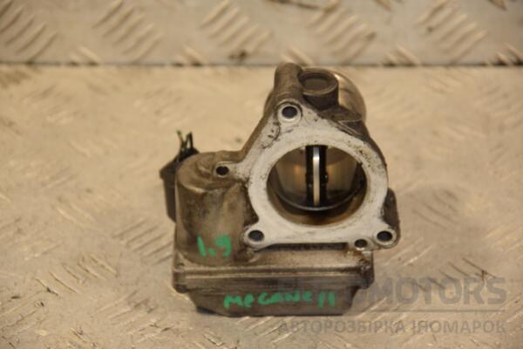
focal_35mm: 147
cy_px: 174
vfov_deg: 9.3
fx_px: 2135
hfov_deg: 14.0
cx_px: 262
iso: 800
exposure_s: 1/100
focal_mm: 98
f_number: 5.6
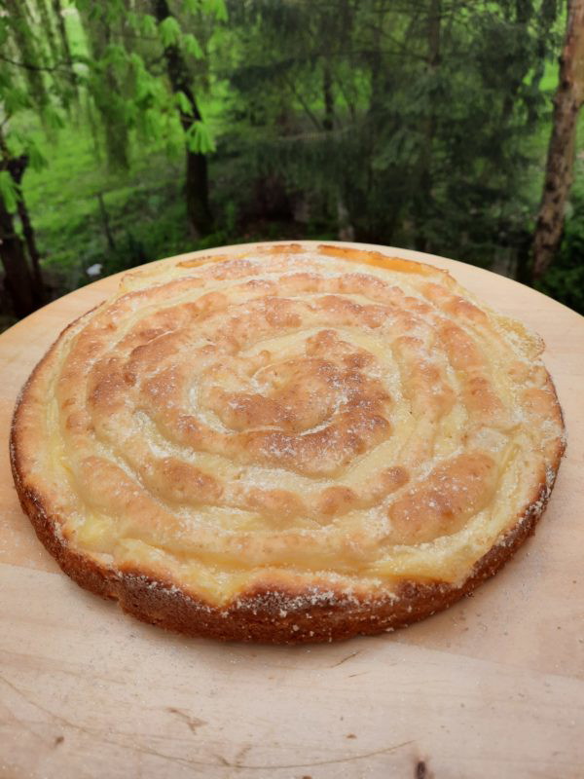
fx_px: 562
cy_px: 390
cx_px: 292
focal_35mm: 25
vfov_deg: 69.4
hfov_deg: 54.9
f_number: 2
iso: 32
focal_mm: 4.6
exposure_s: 1/892
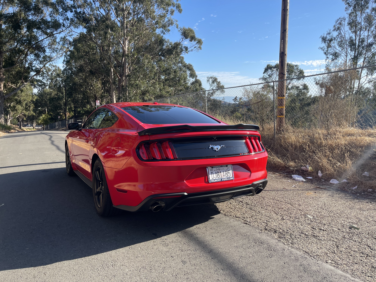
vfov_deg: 54.9
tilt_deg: -8.6
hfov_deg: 69.4
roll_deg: +0.0
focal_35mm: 25
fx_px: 272
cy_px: 141
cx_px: 188
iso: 32
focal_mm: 5.1
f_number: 1.6
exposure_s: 1/1175
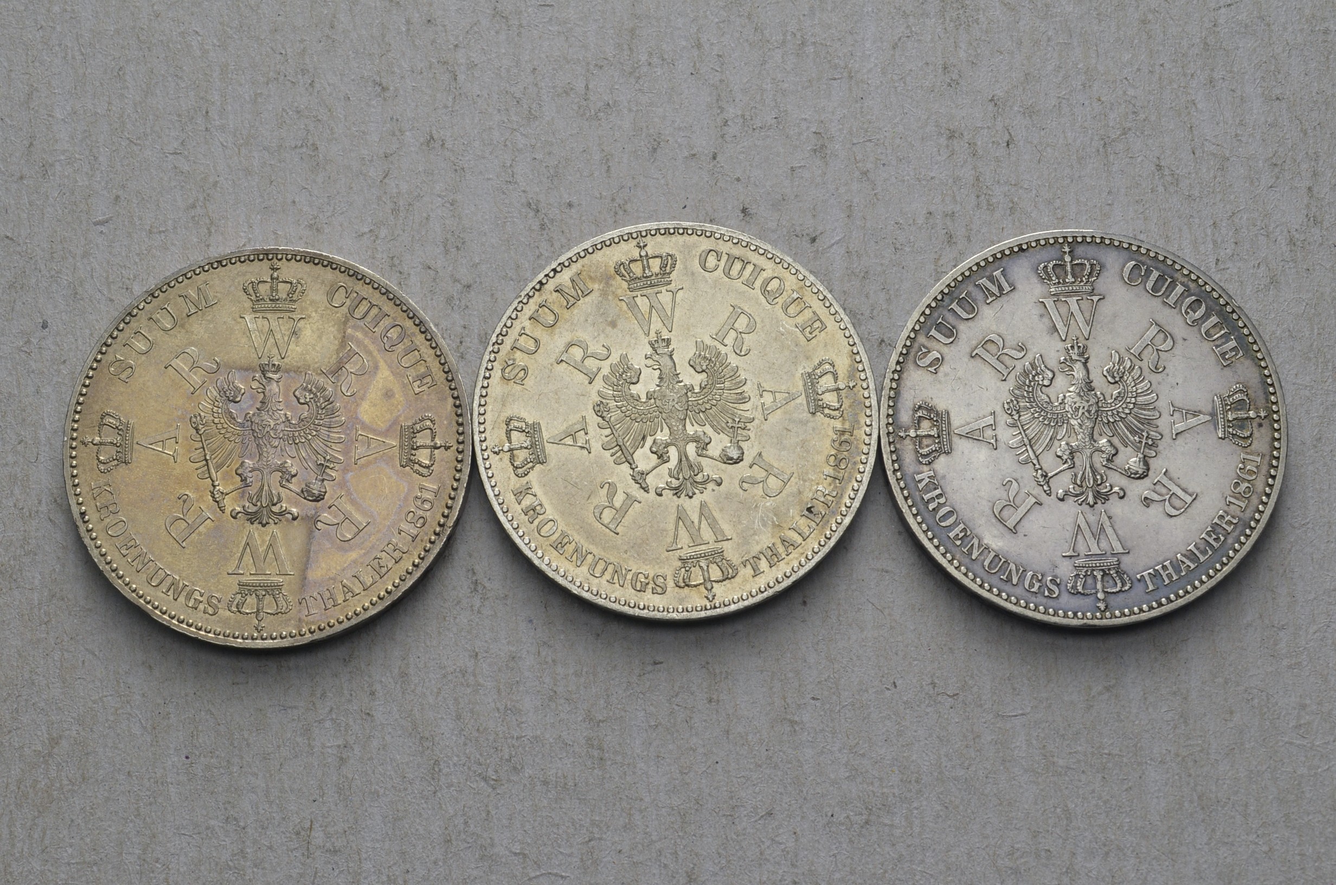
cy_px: 442
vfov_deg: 21.5
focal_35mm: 63
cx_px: 668
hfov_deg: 32.0
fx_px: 2333
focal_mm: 42
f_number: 14
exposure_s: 1/250
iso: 400
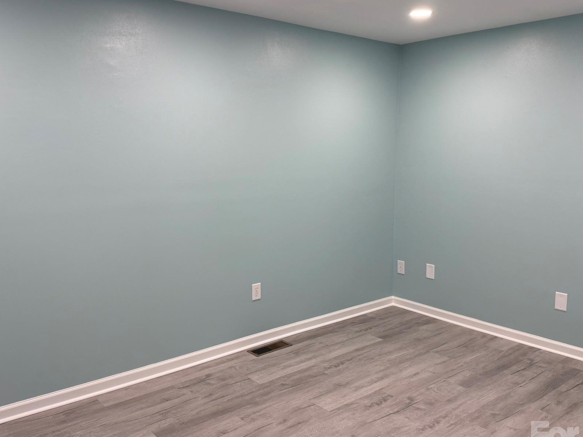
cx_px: 296
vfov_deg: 45.4
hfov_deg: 58.4
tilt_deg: -7.7
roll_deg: +0.6
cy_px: 211
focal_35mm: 31
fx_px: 522
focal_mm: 6.76
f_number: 1.78
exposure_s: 1/120
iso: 125
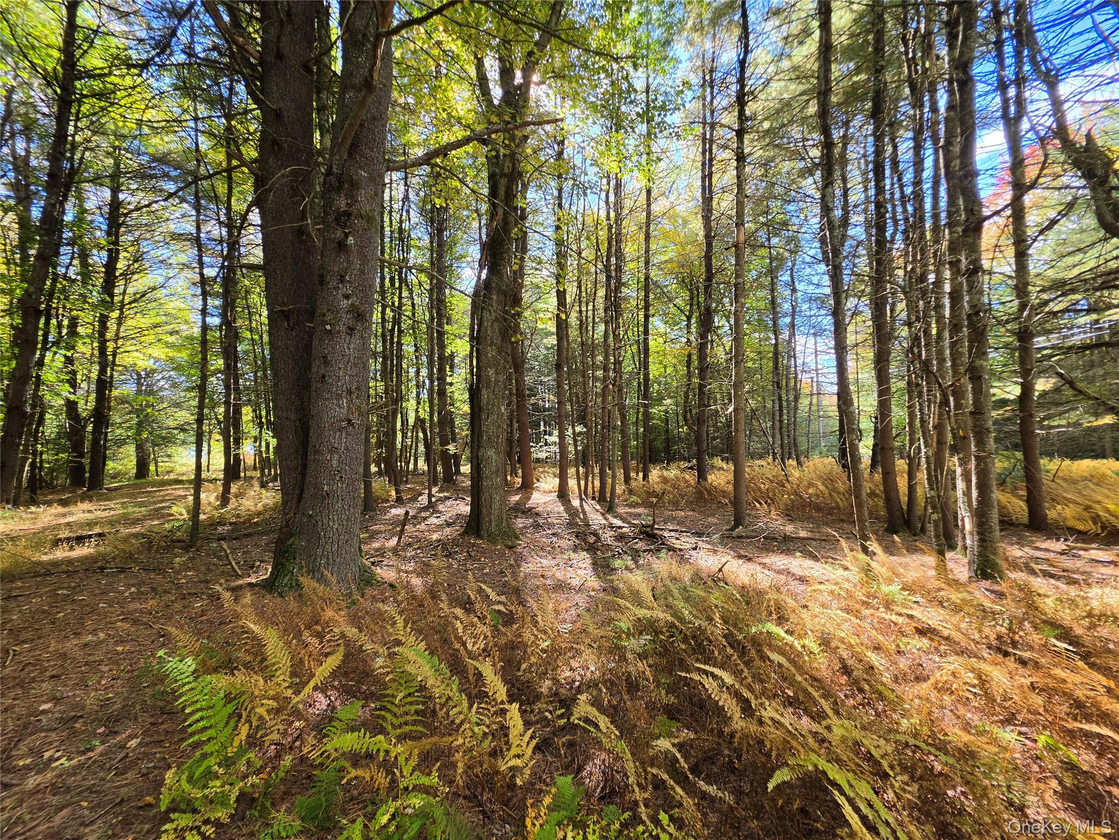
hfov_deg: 106.2
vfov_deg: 89.9
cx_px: 560
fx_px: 420
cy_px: 420
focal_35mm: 13
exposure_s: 1/120
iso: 20
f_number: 1.9
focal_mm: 2.2
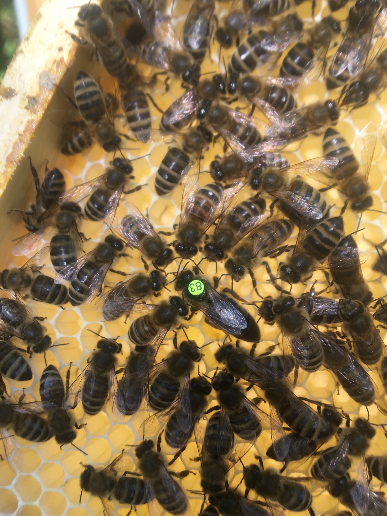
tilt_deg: -49.8
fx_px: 432
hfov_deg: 48.2
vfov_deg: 61.7
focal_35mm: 29
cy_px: 258
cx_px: 194
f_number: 2.2
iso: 25
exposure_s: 1/163
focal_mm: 4.15
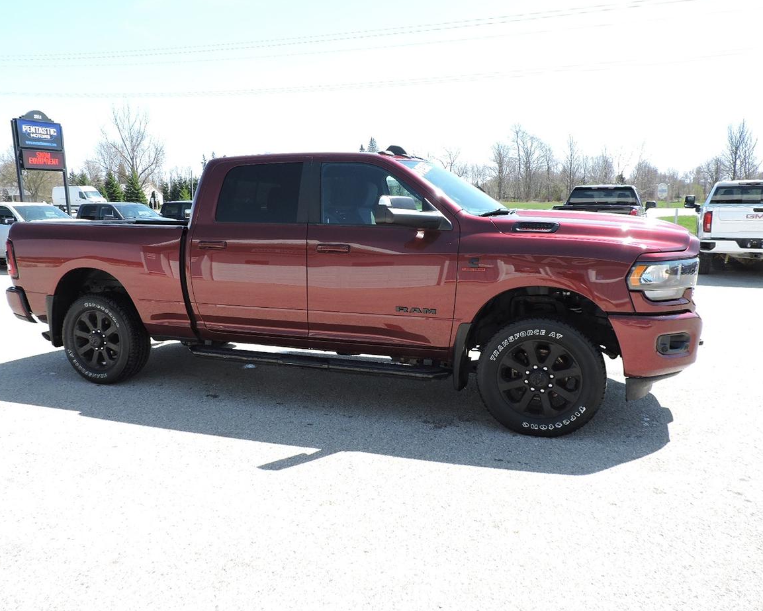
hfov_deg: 65.9
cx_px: 351
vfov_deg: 54.9
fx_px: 587
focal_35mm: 26
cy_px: 315
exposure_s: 1/500
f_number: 3
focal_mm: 4.3
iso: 100
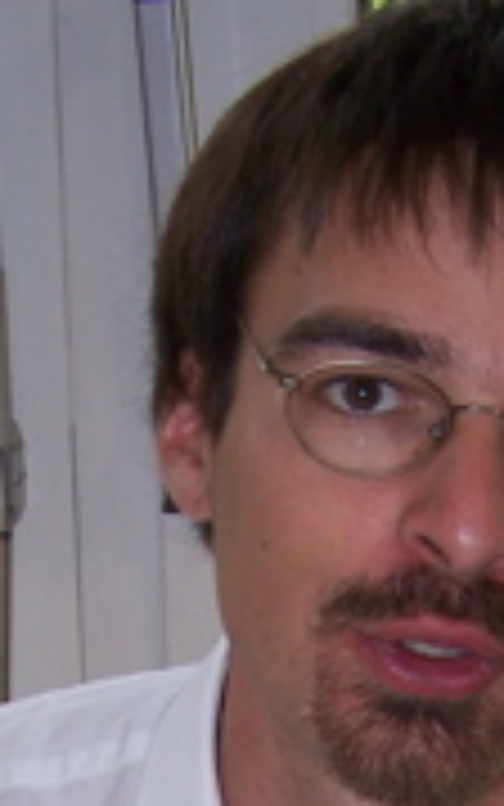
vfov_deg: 13.8
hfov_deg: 9.1
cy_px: 1108
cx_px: 261
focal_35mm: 144
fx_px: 3162
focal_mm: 6.3
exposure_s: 1/80
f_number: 2.8
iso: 80
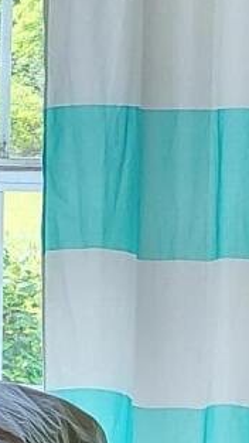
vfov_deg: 12.9
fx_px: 1961
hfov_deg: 6.7
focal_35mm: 167
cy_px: 318
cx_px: -430
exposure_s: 1/120
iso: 80
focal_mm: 5
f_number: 1.8
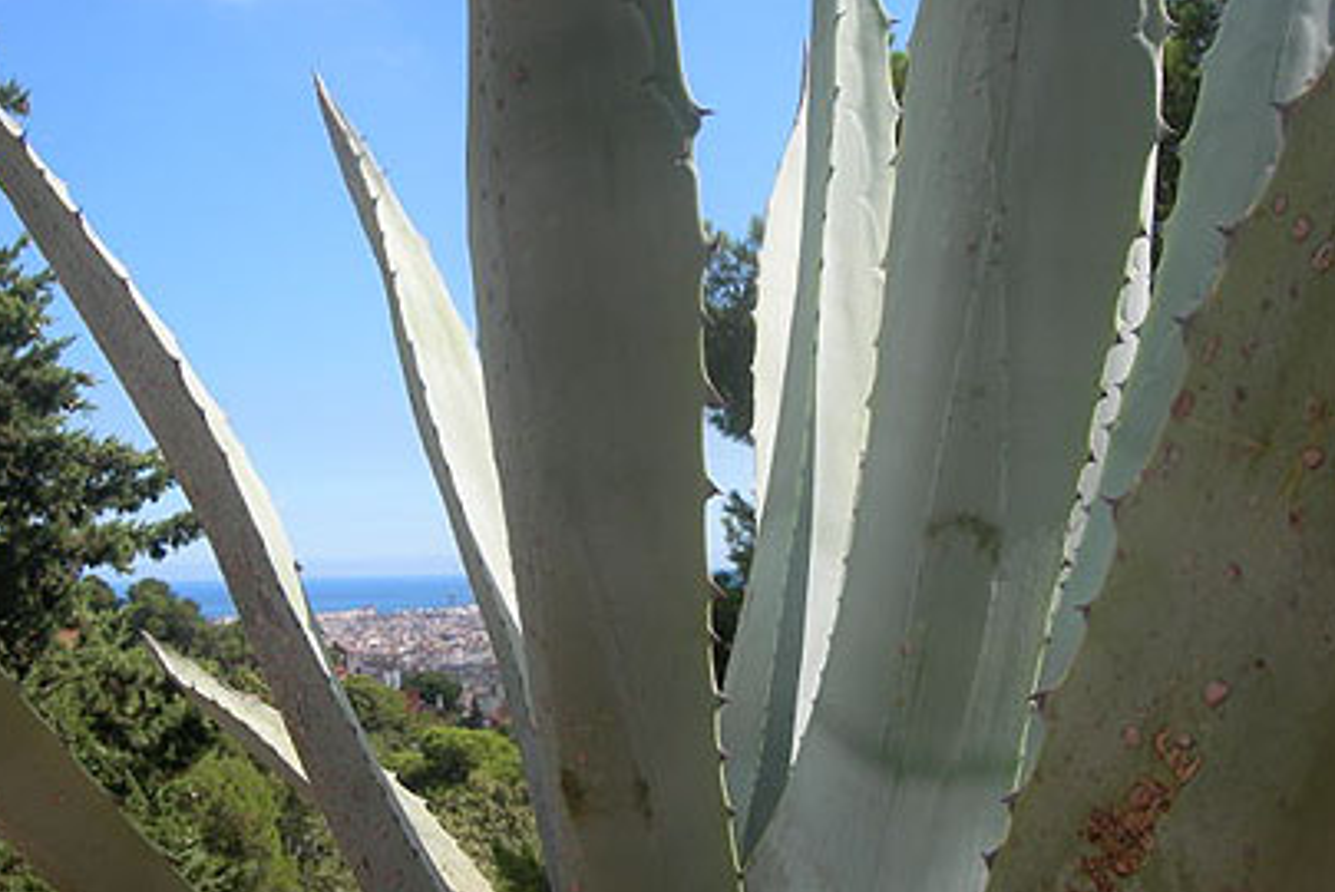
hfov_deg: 44.5
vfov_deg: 30.5
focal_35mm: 44
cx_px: 644
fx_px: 1633
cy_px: 525
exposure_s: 1/322
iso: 50
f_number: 4.8
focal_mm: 7.8
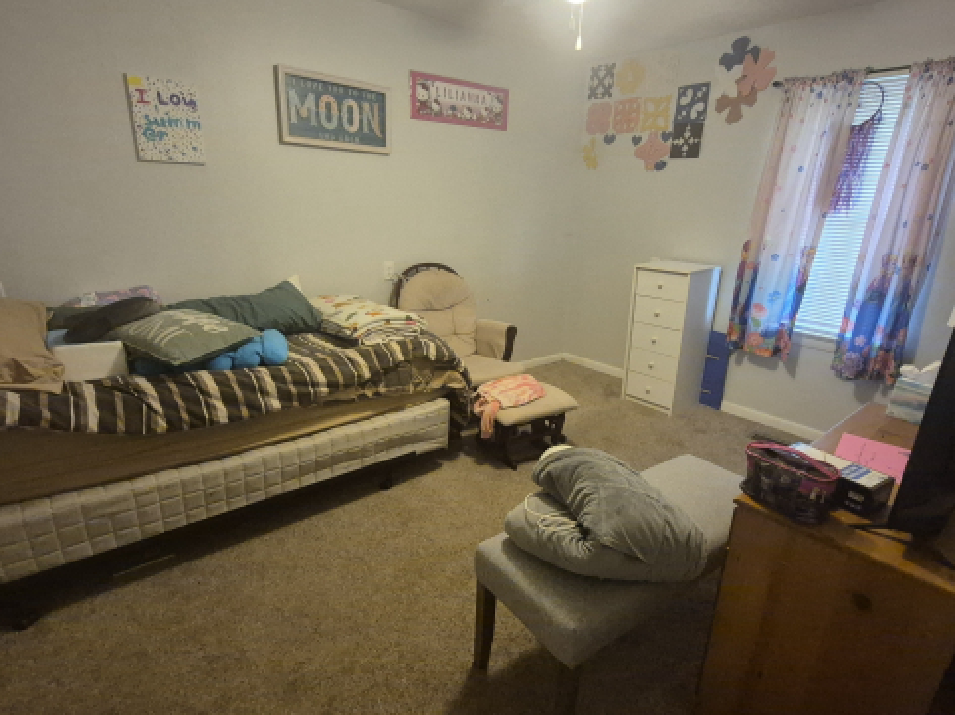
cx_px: 473
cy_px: 374
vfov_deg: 71.5
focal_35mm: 18
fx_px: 496
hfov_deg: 87.8
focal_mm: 1.74
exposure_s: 1/60
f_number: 2.2
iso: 1250
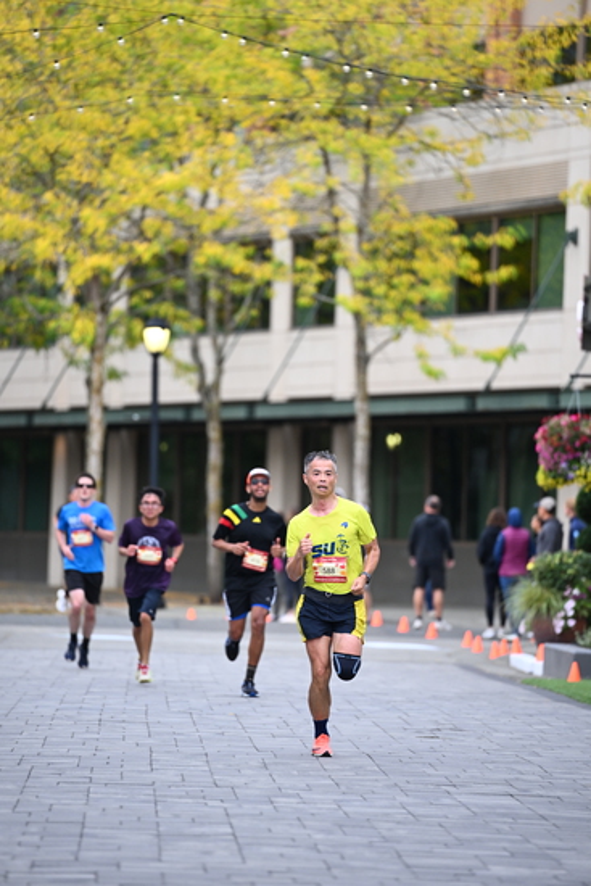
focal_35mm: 200
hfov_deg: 6.9
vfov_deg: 10.3
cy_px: 443
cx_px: 296
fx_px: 4922
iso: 1000
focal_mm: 200
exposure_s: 1/1600
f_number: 2.8
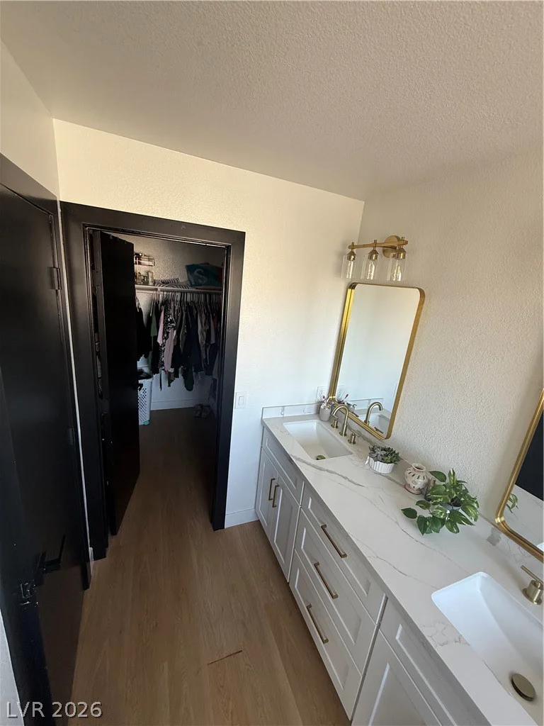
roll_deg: -6.2
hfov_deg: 85.7
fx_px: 293
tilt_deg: -14.2
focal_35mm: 14
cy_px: 363
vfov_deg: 102.1
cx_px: 272
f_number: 2.2
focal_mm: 2.22
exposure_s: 1/99
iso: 100
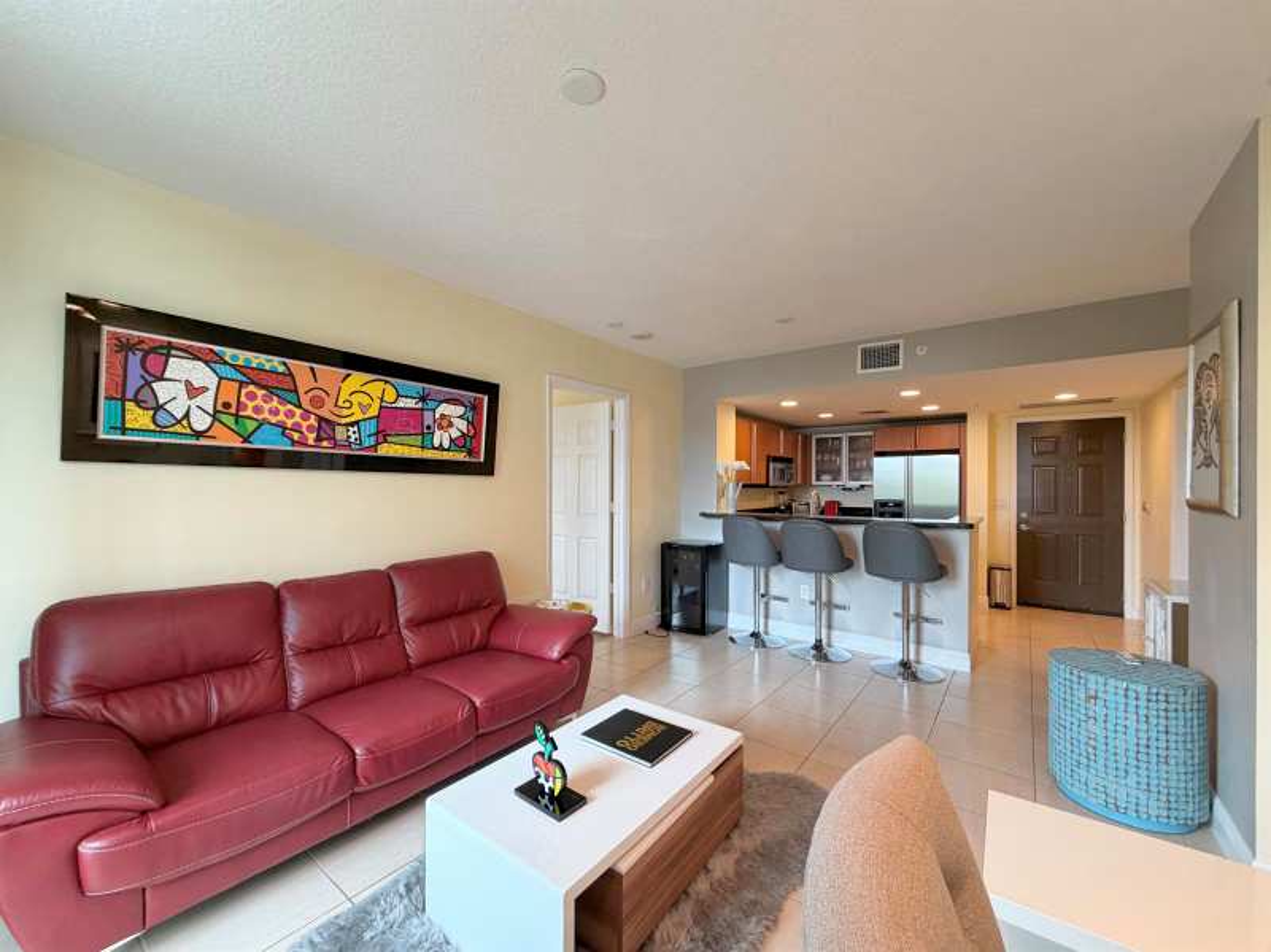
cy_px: 476
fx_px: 514
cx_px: 636
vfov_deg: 85.6
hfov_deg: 102.1
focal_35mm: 14
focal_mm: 2.22
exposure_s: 1/60
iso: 160
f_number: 2.2
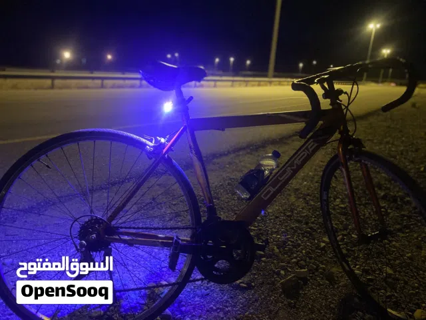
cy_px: 160
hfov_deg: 67.3
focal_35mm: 26
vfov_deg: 53.1
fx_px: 320
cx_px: 213
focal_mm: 4.25
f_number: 1.8
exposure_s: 1/20
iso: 1000
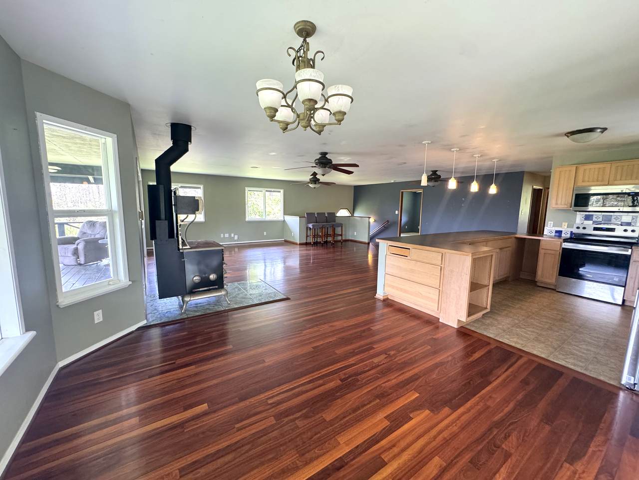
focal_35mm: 14
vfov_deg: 85.7
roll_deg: -0.7
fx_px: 258
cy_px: 240
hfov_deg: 102.1
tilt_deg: -7.5
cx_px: 320
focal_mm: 2.22
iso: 320
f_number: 2.2
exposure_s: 1/99
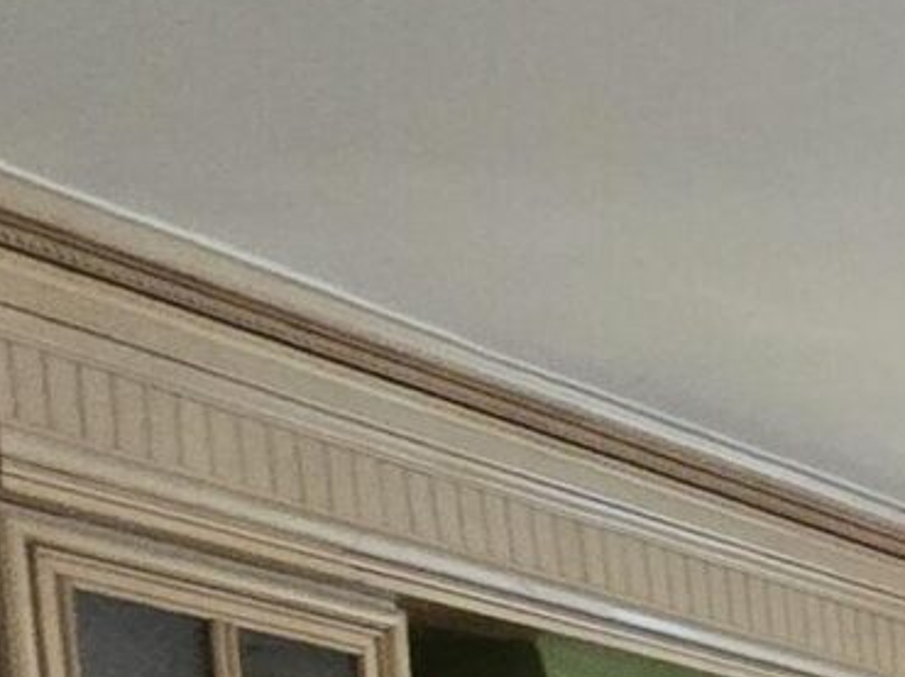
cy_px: 1454
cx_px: 2600
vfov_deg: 13.5
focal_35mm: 90
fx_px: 2351
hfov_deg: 12.1
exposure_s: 1/60
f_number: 2.2
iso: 800
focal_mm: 2.2
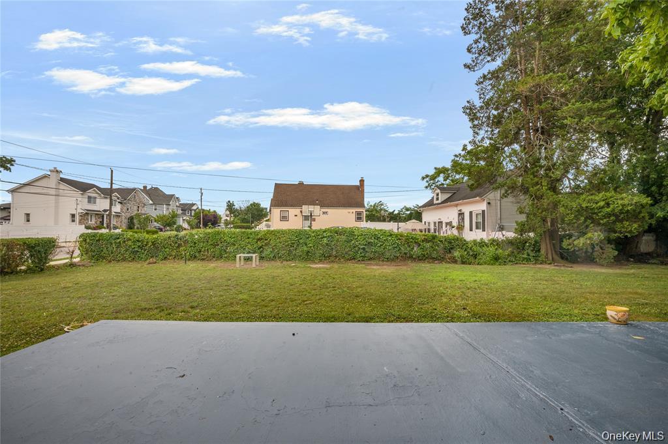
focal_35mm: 14
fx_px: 260
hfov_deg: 104.3
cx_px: 334
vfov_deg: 81.1
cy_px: 222
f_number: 20
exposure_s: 1/125
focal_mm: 14
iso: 500
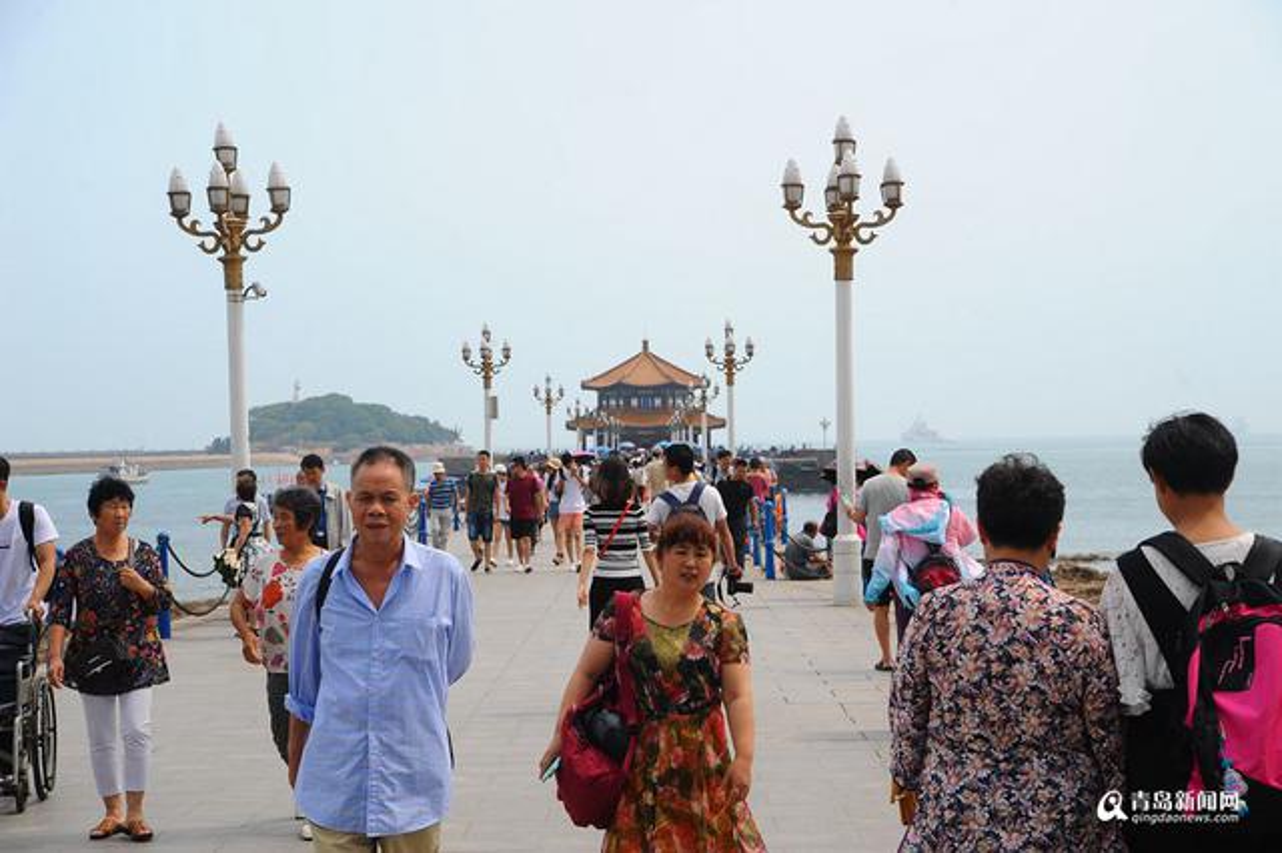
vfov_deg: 20.6
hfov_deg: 30.5
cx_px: 641
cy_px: 426
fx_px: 2349
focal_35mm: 66
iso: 200
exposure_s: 1/500
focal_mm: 66
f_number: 5.6
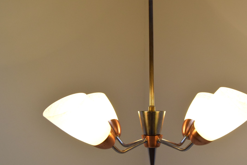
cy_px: 78
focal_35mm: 65
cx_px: 152
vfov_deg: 21.1
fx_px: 444
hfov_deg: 31.0
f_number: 6.3
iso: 1600
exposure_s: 1/160
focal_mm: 31
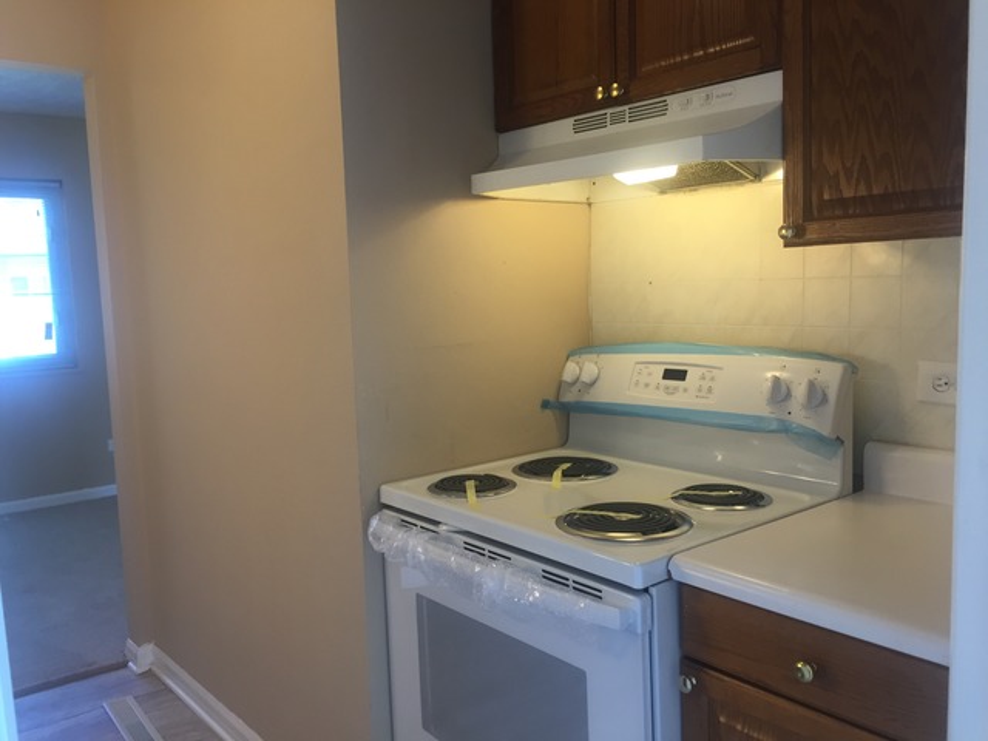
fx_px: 828
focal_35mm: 29
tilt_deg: -5.7
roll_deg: +2.0
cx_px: 494
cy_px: 370
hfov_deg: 61.7
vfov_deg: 48.2
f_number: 2.2
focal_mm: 4.15
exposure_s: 1/30
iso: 32
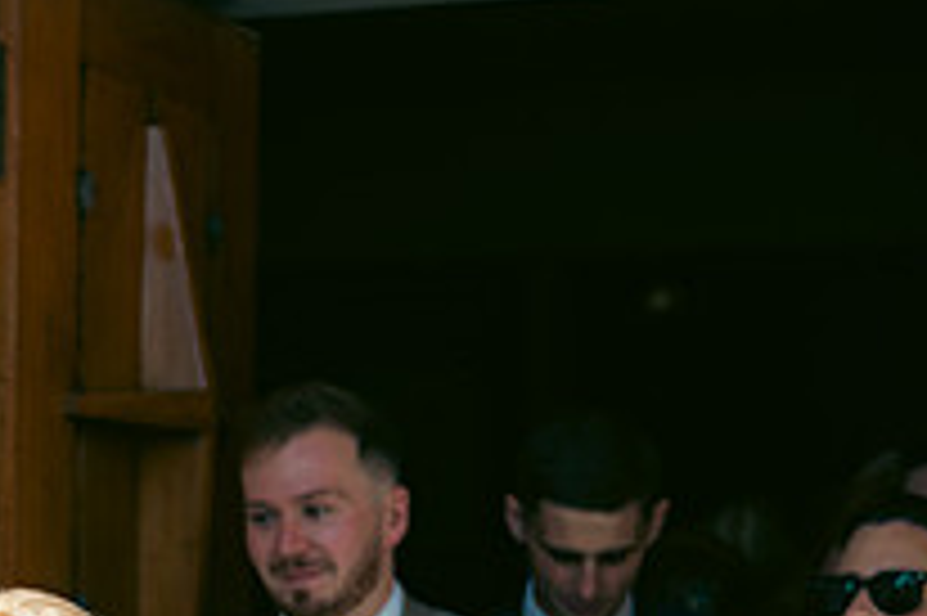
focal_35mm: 127
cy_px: 861
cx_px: -266
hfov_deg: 15.4
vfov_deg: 10.5
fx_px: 3268
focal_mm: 45
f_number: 3.5
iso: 100
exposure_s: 1/500
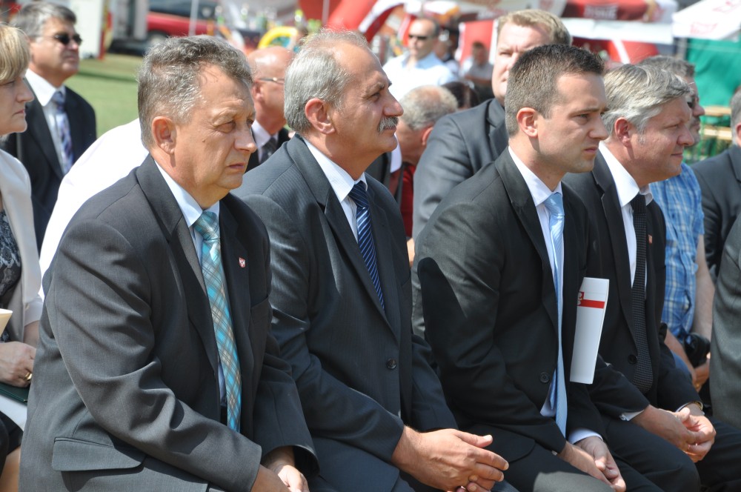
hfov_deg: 13.1
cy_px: 246
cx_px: 370
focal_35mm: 158
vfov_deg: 8.7
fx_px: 3238
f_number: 8
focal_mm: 105
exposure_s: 1/250
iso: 200
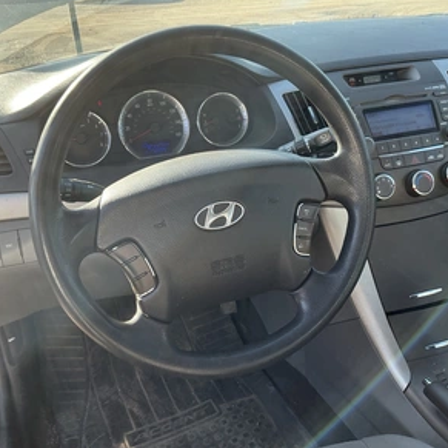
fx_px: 498
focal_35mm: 34
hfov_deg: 48.4
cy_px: 219
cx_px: 206
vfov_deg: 48.4
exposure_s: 1/165
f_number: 1.8
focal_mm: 3
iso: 32
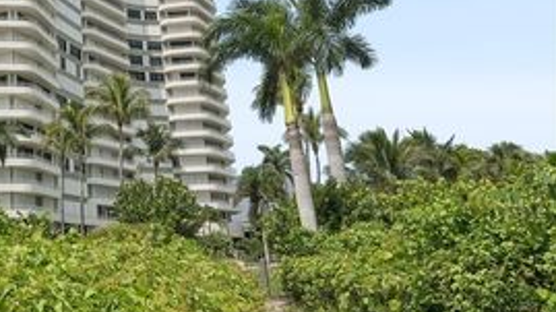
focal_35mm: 35
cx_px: 41
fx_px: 516
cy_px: 55
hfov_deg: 49.5
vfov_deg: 32.6
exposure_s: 1/1600
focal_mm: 12
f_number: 8
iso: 200
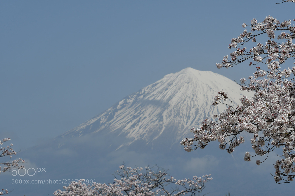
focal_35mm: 150
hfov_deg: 13.7
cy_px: 98
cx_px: 148
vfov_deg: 9.1
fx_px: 1229
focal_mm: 100
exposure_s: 1/400
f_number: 10
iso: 100
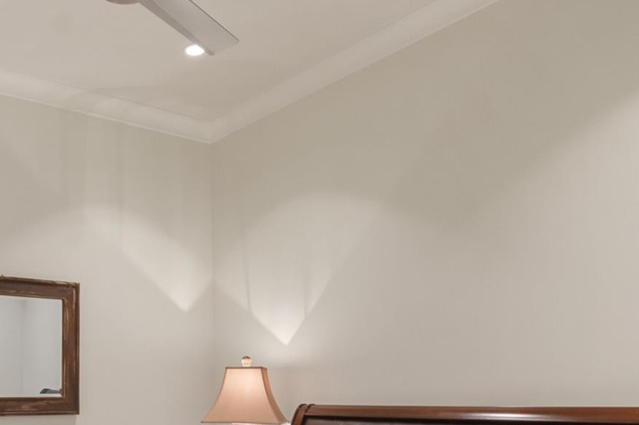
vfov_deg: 34.6
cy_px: 418
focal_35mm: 35
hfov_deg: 49.2
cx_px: 76
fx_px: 621
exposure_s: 1/2.5
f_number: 8
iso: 400
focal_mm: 10
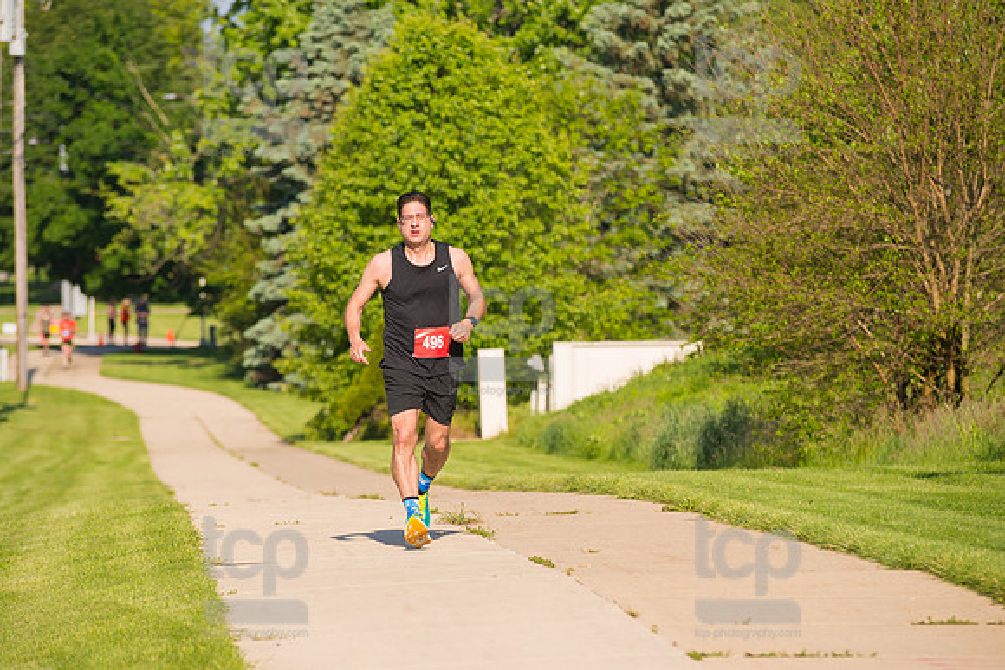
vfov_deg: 6.9
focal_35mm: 200
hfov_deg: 10.3
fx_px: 5584
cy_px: 335
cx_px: 502
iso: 400
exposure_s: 1/2000
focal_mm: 200
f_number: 5.6
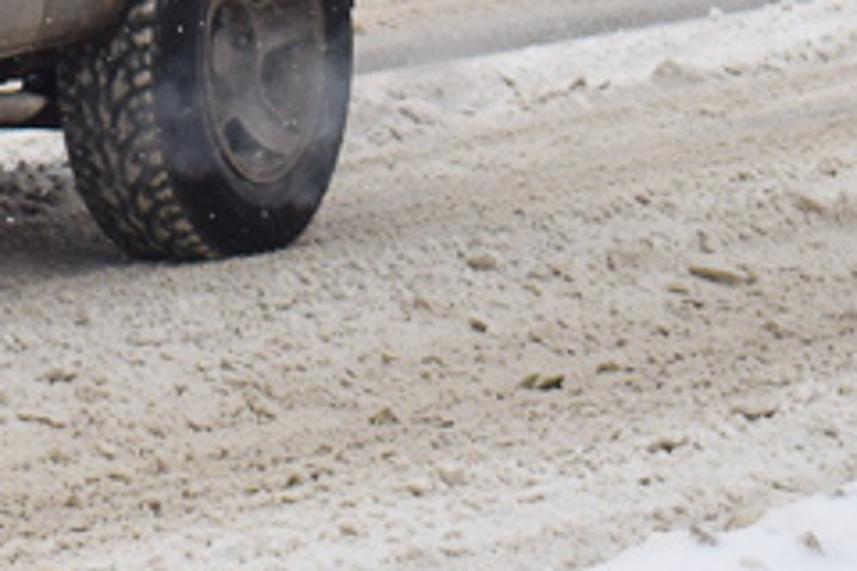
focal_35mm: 375
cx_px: -903
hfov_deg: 5.4
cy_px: -699
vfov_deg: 3.6
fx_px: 8926
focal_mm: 50
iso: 400
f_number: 5.6
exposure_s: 1/640
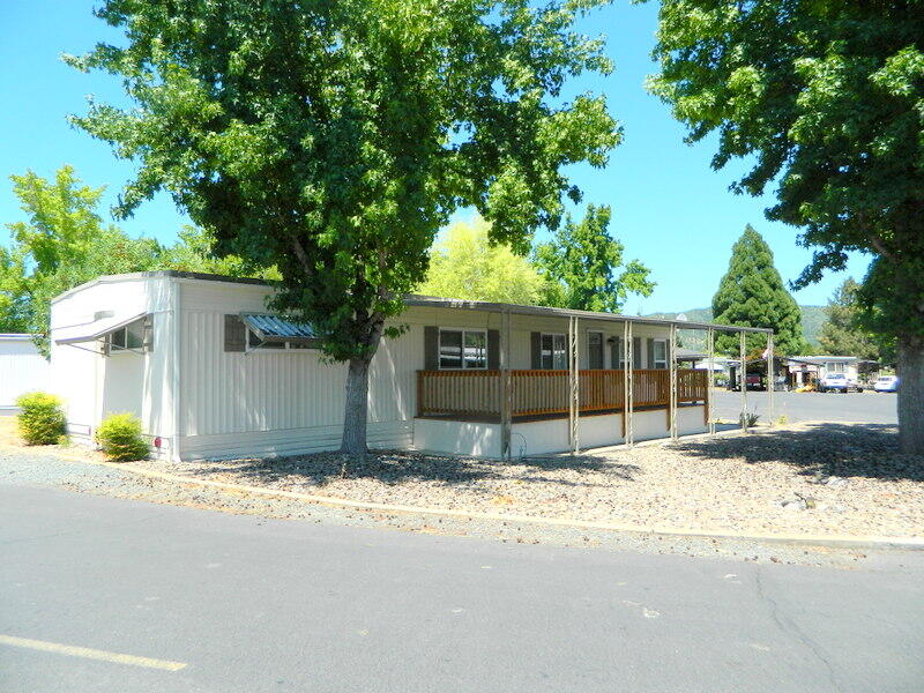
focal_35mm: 25
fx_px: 667
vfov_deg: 54.9
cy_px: 346
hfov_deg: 69.4
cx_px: 462
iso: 80
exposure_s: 1/640
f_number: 3.1
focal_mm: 4.5
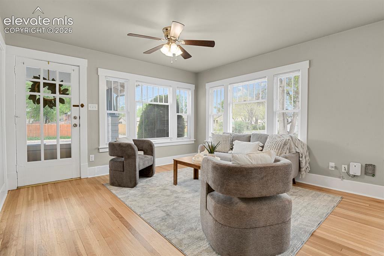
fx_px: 181
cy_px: 128
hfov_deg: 93.3
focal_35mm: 17
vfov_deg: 70.4
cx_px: 192
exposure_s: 1
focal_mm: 17
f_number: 8
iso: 250
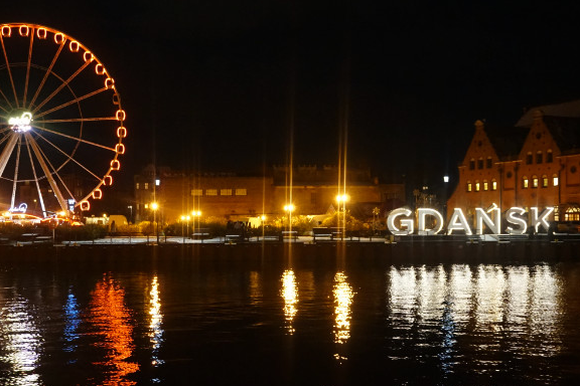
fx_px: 805
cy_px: 210
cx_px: 247
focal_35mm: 50
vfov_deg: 27.0
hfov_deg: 39.5
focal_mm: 24
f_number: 4.5
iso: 3200
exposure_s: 1/20
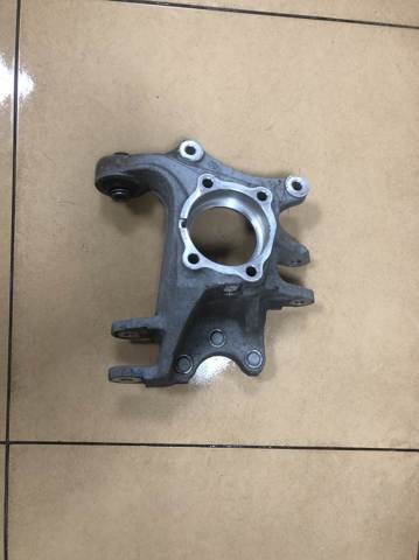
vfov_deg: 63.5
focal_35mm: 28
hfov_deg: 49.7
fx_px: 453
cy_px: 280
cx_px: 210
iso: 50
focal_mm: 4
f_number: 1.8
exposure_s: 1/17
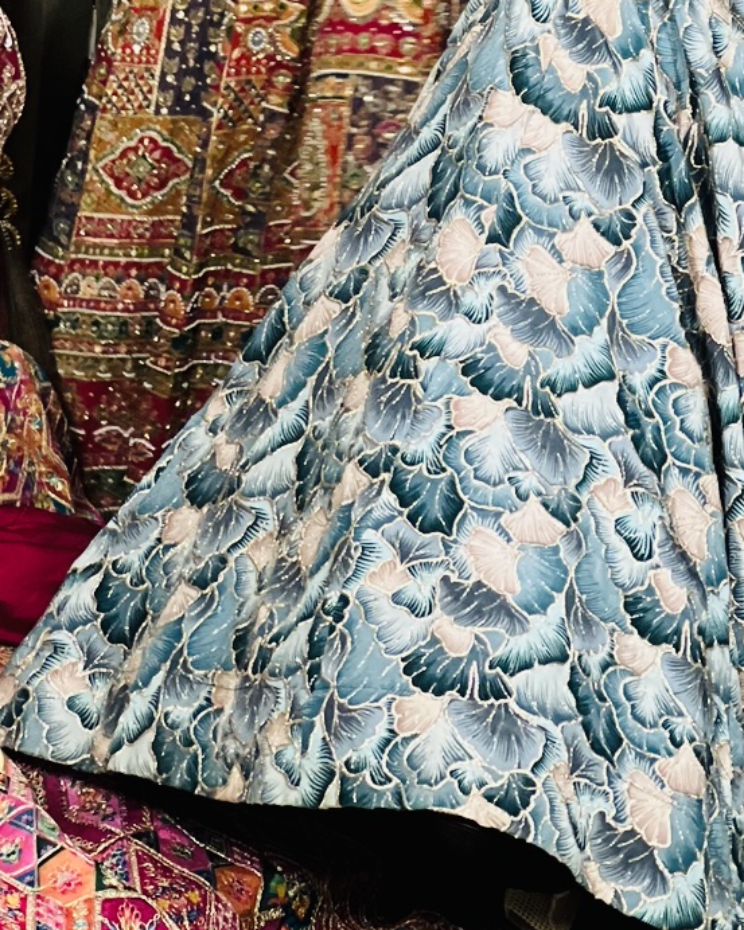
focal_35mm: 219
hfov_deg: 7.1
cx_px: 416
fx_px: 6032
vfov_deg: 8.7
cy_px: -269
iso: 400
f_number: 2.8
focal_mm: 9
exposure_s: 1/33
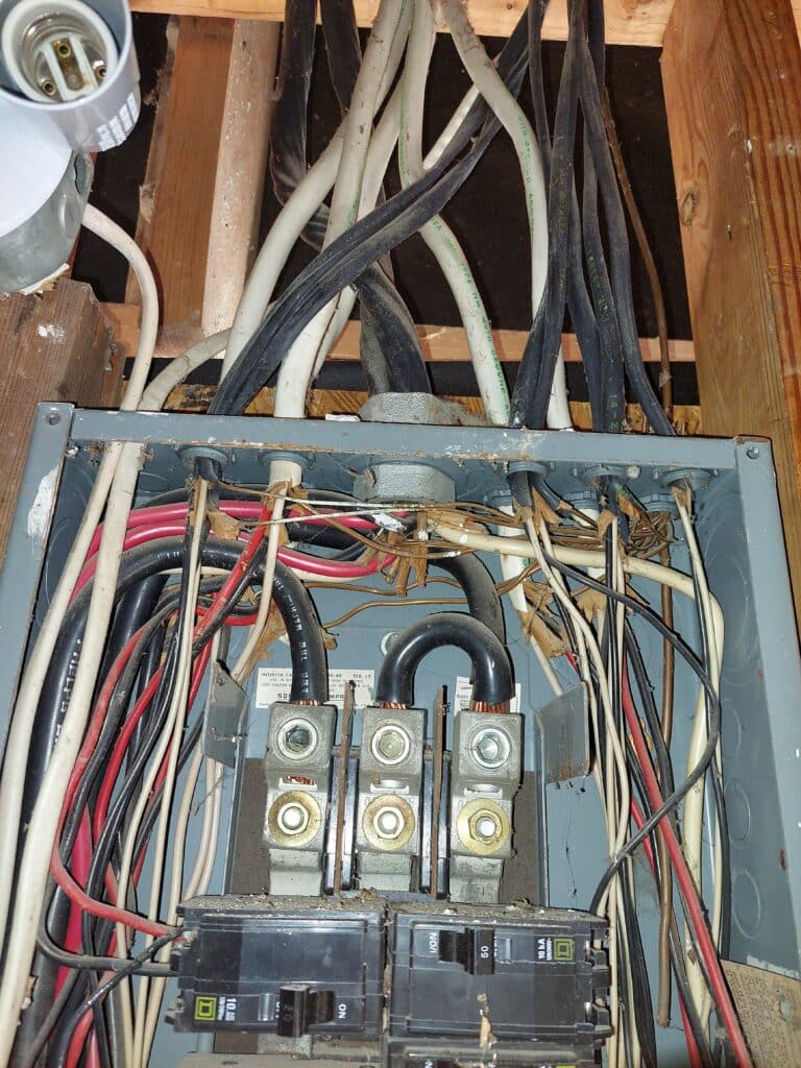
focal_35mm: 24
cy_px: 534
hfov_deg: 56.8
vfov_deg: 71.6
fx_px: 740
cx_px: 400
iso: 200
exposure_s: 1/120
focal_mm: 5.23
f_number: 1.8
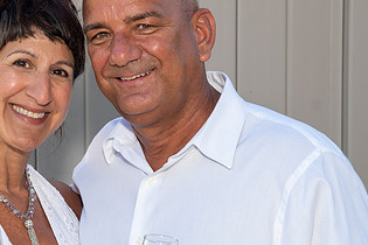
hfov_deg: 12.1
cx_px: 59
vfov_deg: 8.1
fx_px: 1727
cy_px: 131
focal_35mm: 169
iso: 400
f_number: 8
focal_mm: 52
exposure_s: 1/250
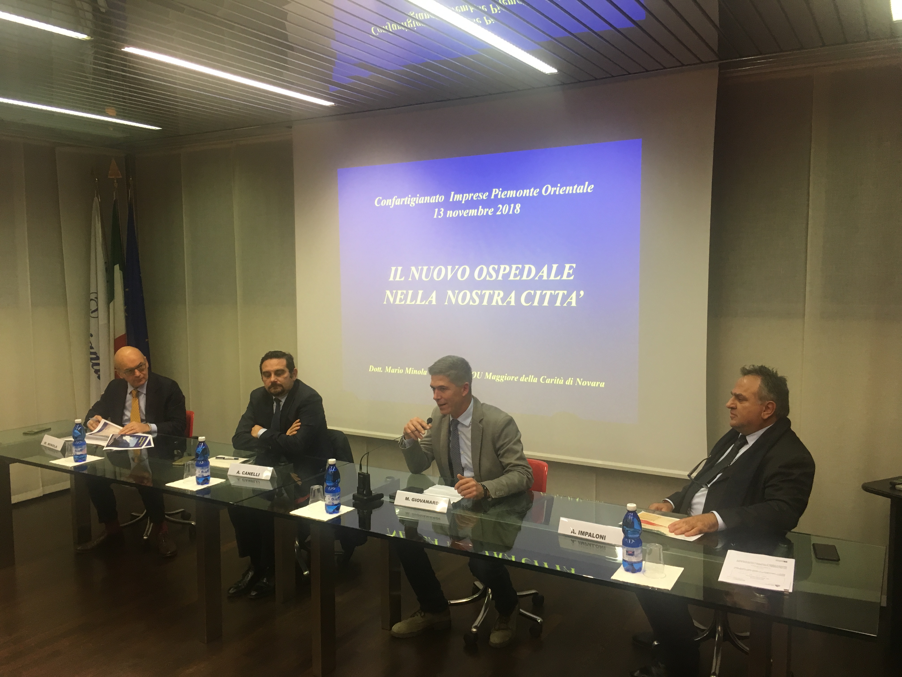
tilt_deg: -4.7
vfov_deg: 48.2
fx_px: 756
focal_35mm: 29
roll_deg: +0.7
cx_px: 451
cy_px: 338
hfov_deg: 61.7
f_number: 2.2
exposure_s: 1/33
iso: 100
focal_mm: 4.15
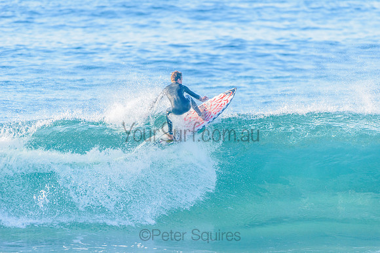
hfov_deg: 4.1
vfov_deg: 2.8
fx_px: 5279
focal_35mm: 500
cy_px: 126
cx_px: 190
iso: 800
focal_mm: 500
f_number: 5.6
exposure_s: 1/2000
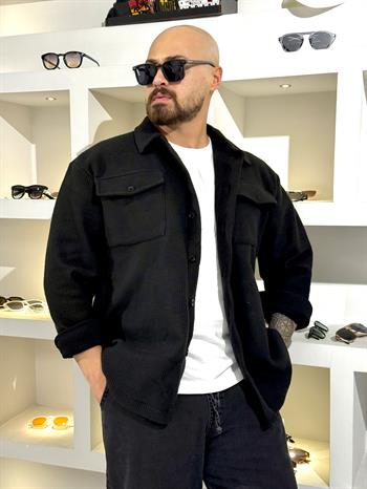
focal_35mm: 48
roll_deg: +0.1
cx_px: 184
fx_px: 678
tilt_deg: -4.1
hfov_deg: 30.3
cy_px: 244
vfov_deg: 39.6
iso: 125
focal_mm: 6.76
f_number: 1.78
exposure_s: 1/100
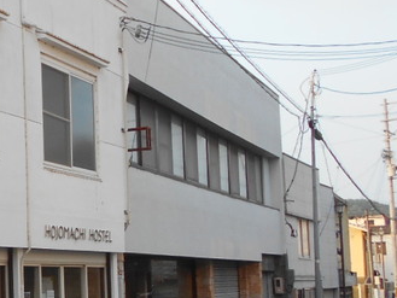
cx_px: -115
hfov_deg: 22.2
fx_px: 906
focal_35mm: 79
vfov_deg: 18.6
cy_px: 197
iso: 80
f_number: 3.2
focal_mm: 4.6
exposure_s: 1/200
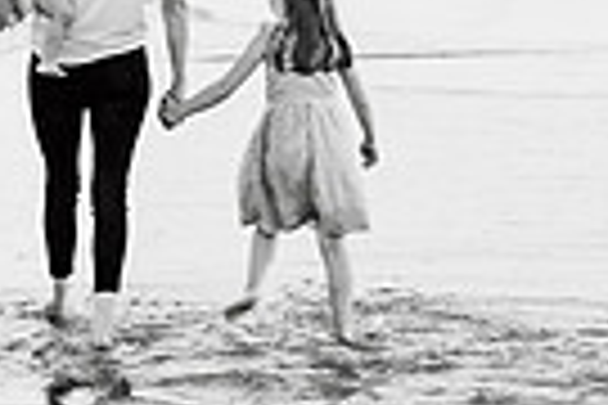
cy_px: 110
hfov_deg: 13.6
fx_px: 2533
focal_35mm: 150
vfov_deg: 9.1
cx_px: 59
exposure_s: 1/200
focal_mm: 35
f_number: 2.8
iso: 320
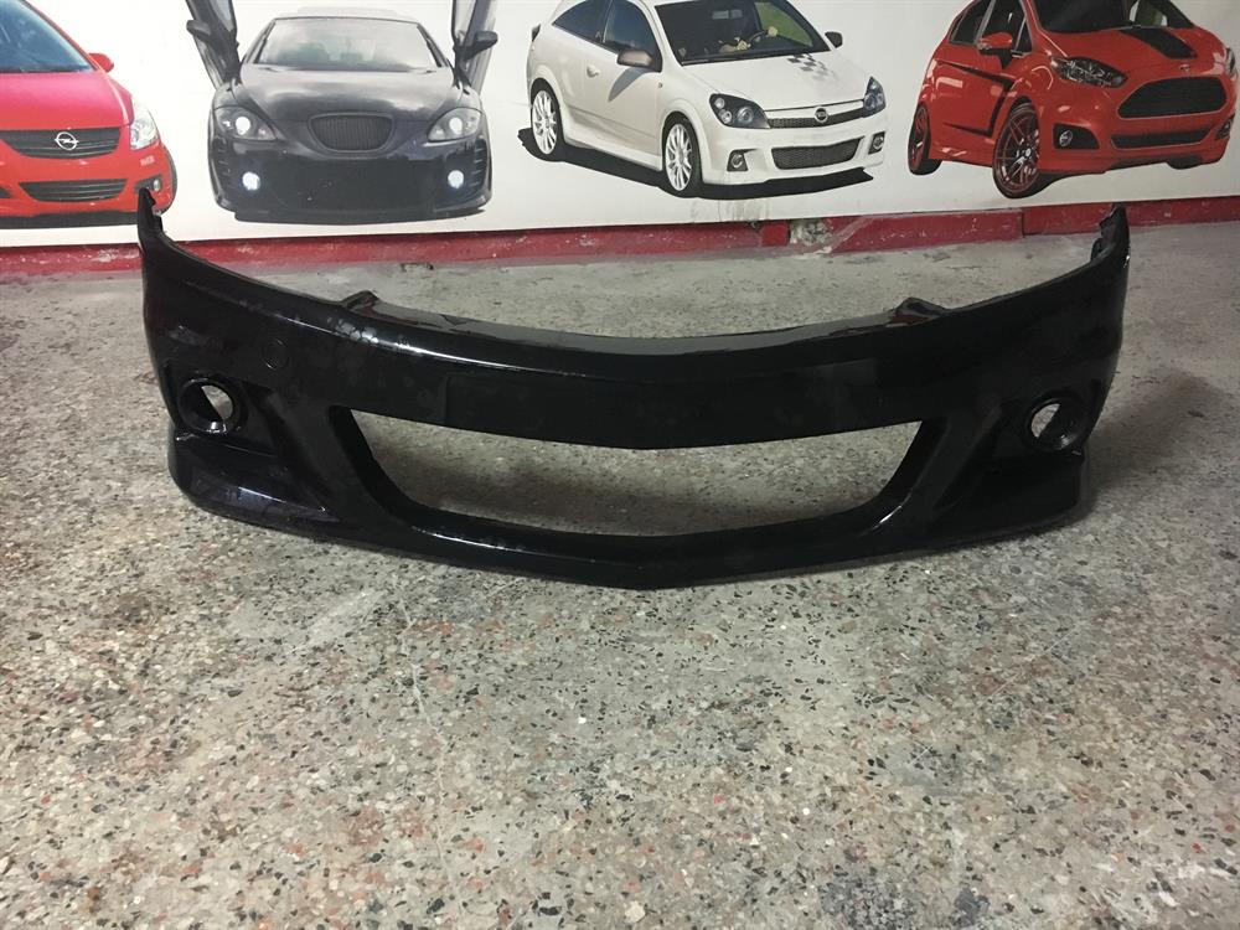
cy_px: 465
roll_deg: -1.7
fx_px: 1039
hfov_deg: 61.7
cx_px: 620
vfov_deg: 48.2
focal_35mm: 29
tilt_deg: -27.3
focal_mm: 4.15
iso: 320
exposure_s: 1/17
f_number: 2.2
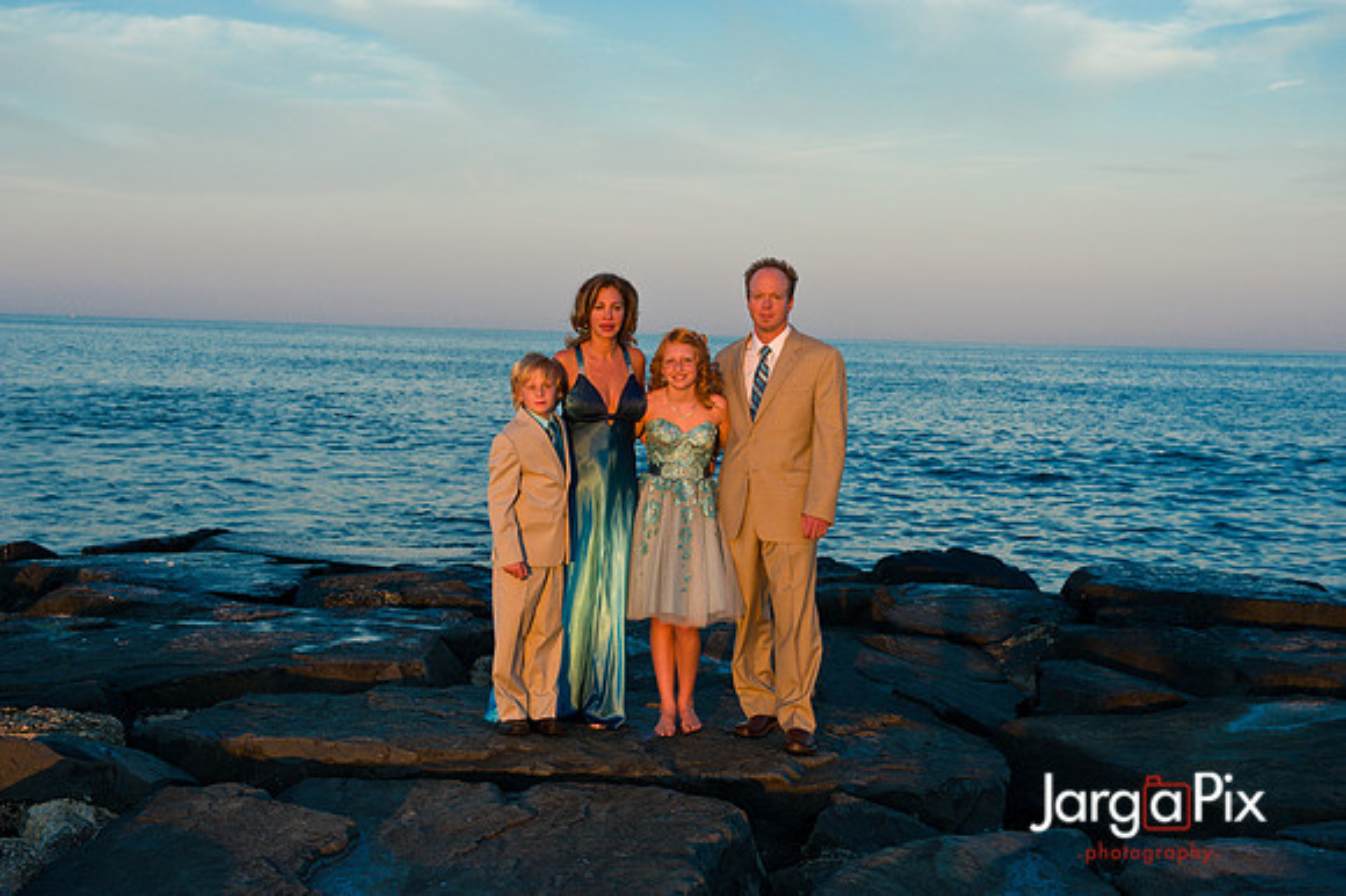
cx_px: 673
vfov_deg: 27.0
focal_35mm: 50
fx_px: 1868
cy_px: 448
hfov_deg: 39.6
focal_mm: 50
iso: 200
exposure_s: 1/200
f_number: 6.3
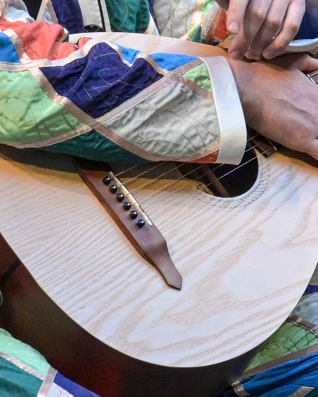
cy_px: -44
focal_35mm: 578
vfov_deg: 3.3
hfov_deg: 2.7
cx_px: 412
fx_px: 6801
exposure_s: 1/200
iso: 2500
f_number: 8
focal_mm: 105
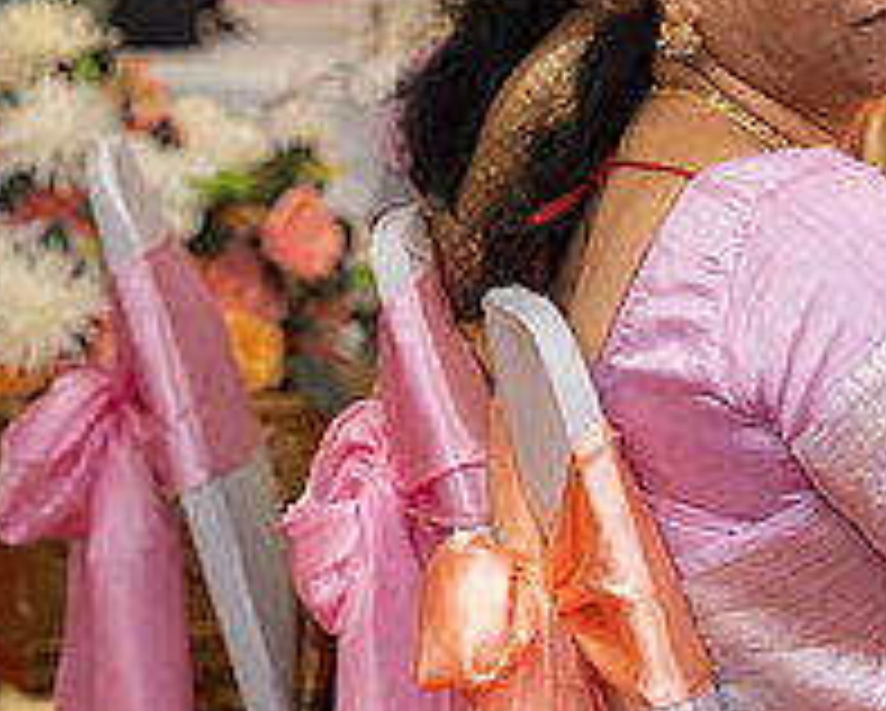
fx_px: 9423
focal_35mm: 359
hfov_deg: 5.4
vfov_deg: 4.3
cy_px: 128
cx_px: 913
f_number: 3.5
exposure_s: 1/160
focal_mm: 130
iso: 1000
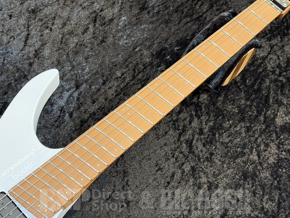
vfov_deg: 28.0
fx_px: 436
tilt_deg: -57.7
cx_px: 145
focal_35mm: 52
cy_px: 109
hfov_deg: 36.8
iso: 200
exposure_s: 1/40
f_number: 1.6
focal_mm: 5.96
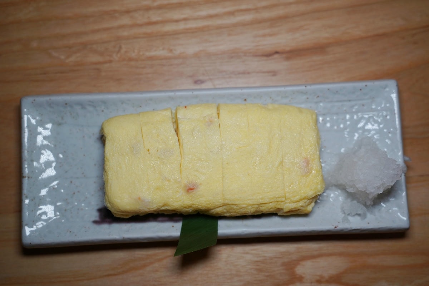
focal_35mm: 41
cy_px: 143
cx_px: 214
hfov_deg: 47.4
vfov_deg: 32.6
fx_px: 489
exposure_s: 1/80
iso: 100
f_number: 4
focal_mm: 41
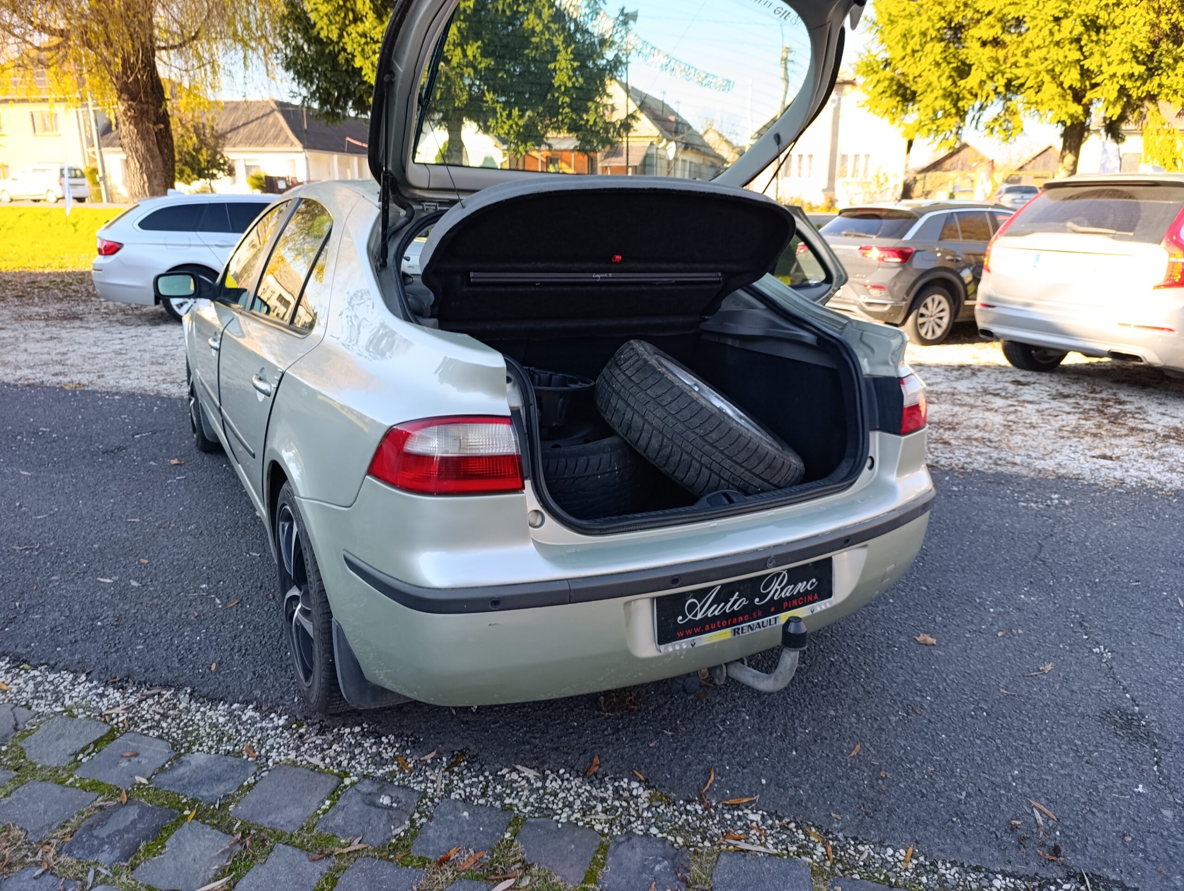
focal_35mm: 23
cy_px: 446
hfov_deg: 73.8
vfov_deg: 59.0
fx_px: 788
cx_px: 592
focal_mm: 6.14
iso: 80
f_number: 1.6
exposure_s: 1/100
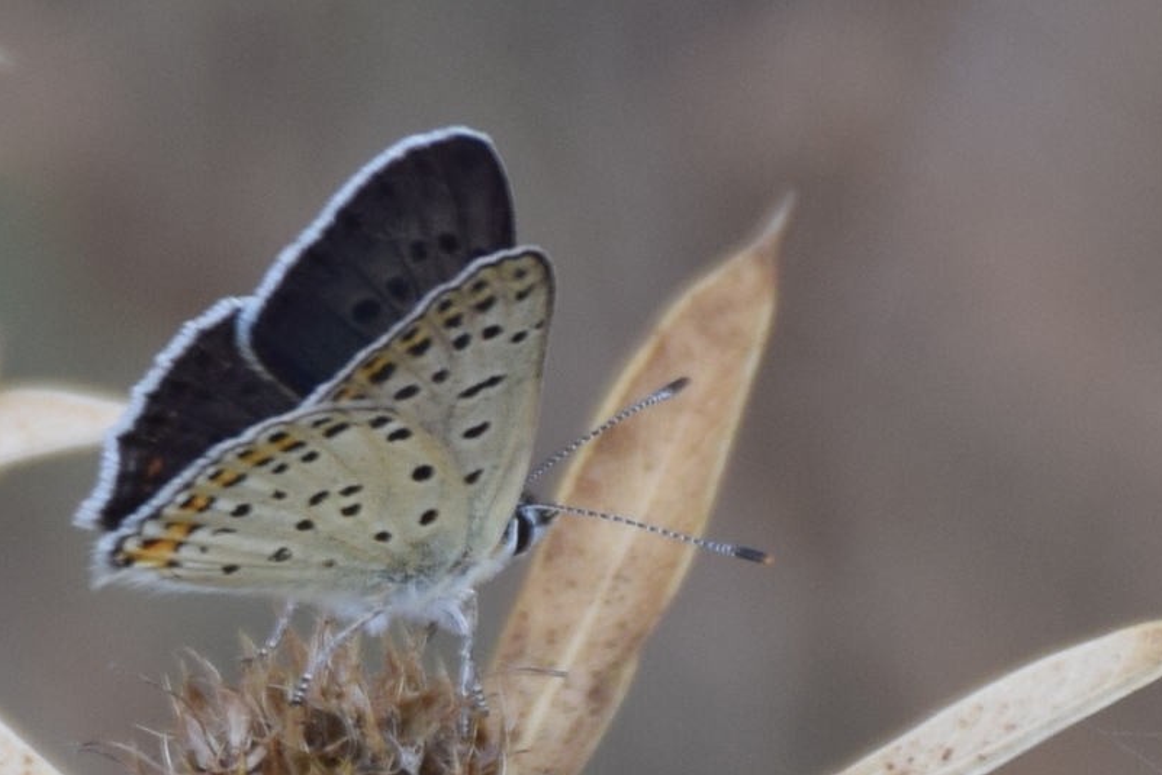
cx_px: 482
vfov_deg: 5.5
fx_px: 8101
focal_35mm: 251
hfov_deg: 8.2
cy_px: 358
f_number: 5.6
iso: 320
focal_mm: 140
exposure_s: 1/200
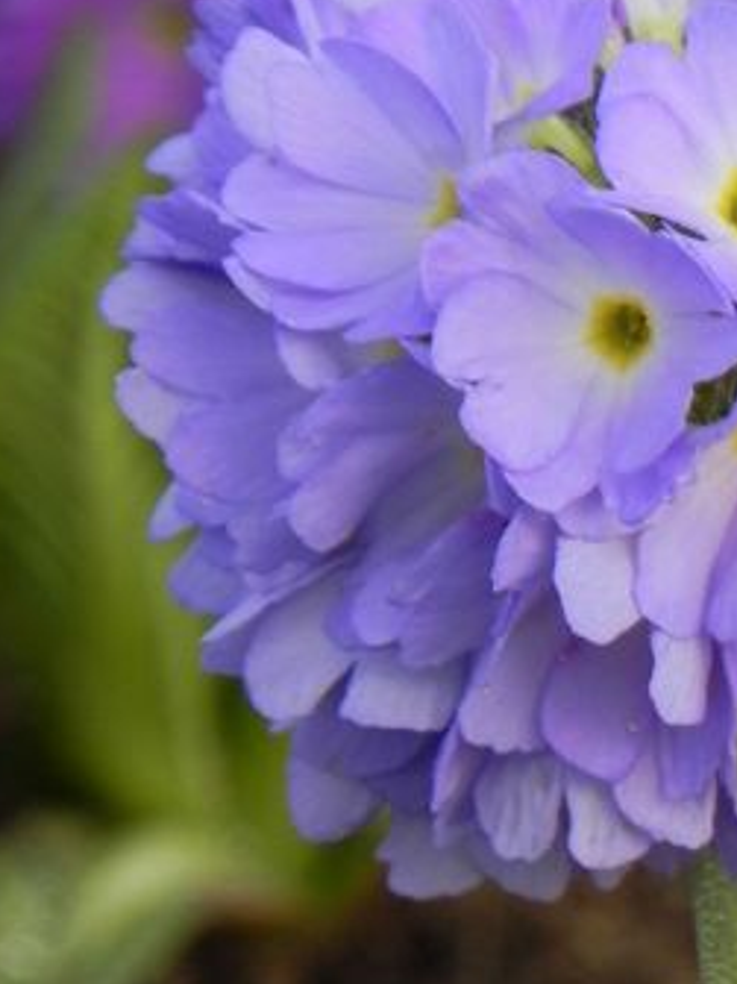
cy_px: 872
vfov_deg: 2.2
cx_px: 755
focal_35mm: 901
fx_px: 25594
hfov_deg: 1.6
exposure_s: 1/200
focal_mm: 67.2
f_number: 5
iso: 160
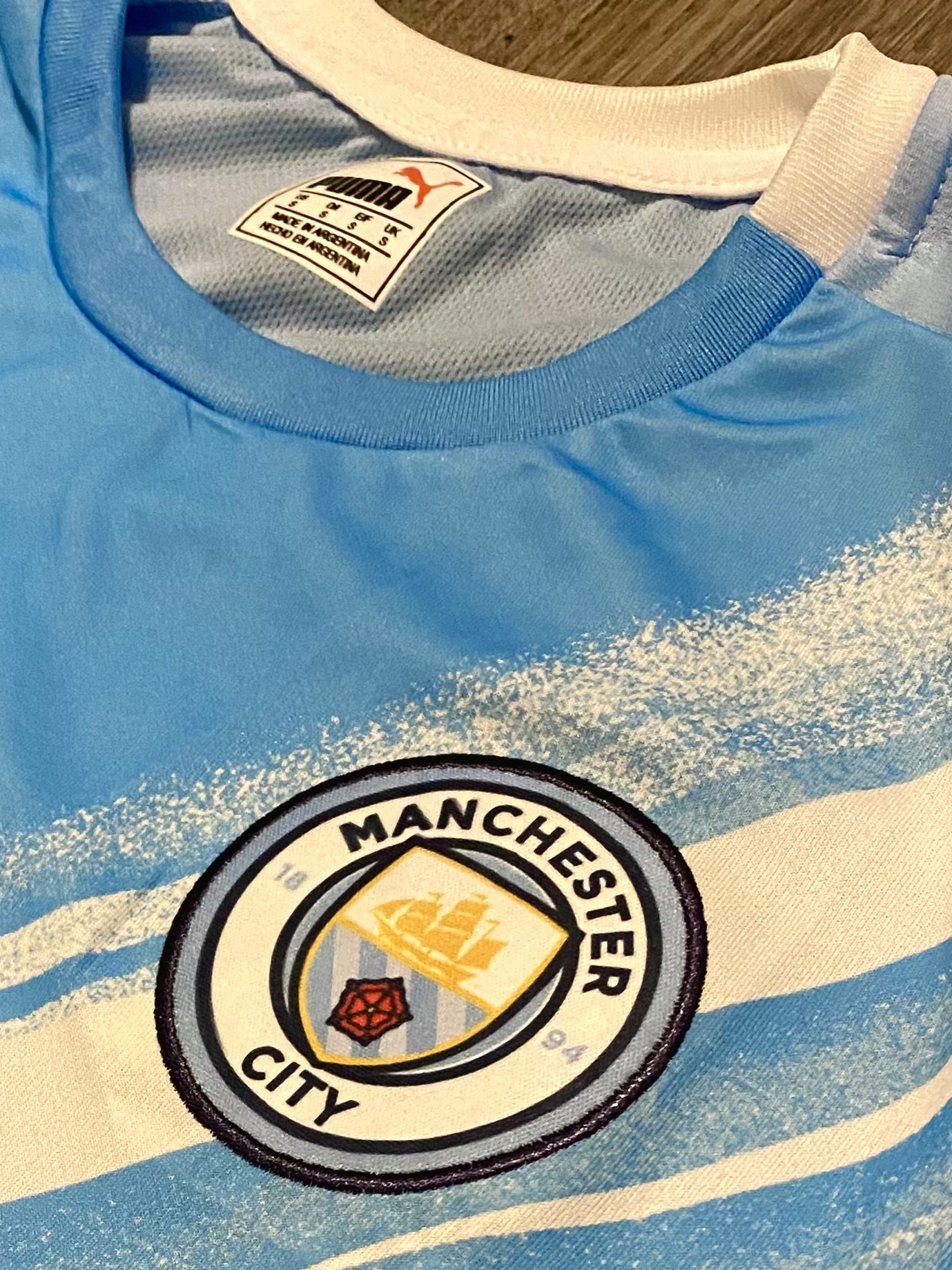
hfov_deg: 25.2
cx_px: 187
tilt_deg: -57.5
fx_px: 2090
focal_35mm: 57
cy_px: 1224
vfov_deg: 31.6
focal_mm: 4.25
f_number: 1.8
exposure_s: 1/60
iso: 500
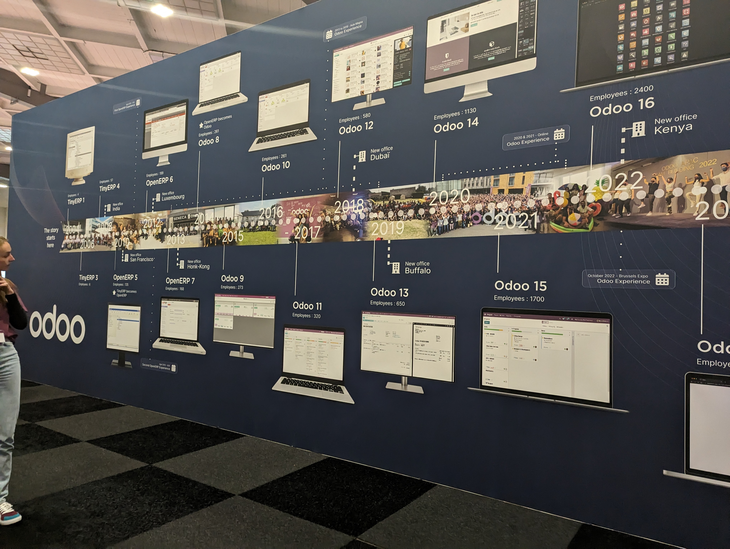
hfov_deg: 71.5
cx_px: 365
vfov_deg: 56.9
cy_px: 274
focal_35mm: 24
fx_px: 507
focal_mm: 6.81
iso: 1872
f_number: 1.85
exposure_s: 1/76.1
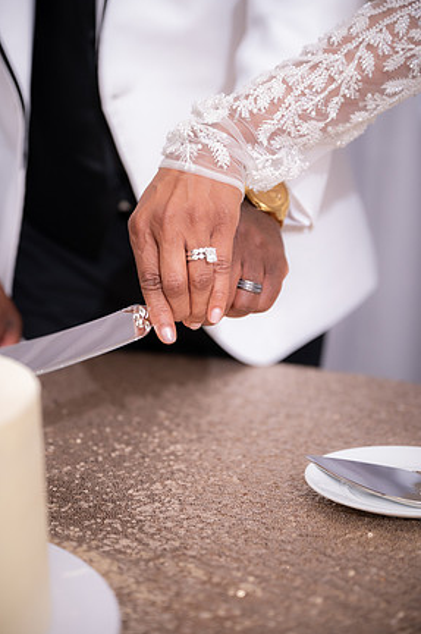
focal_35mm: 73
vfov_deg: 27.7
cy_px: 310
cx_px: 206
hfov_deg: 18.6
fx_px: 1284
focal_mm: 70
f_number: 2.8
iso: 2000
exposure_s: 1/250
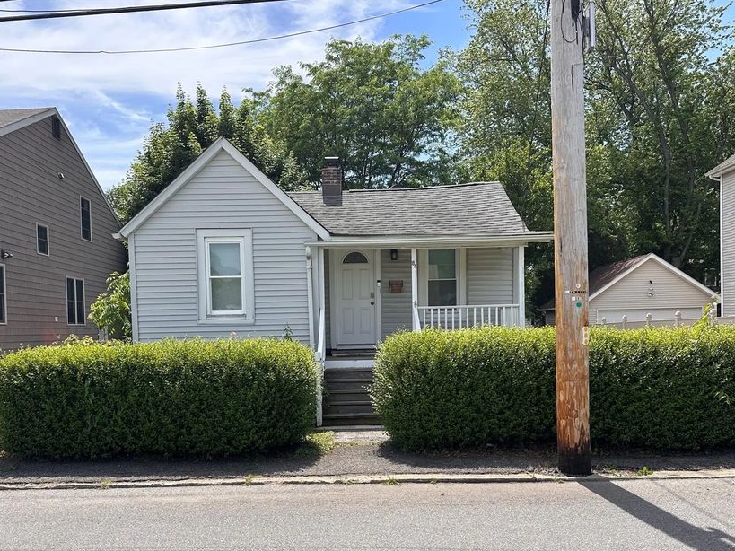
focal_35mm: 30
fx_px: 637
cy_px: 343
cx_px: 341
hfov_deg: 59.9
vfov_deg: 46.4
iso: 80
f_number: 1.78
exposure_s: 1/3861
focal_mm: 6.86
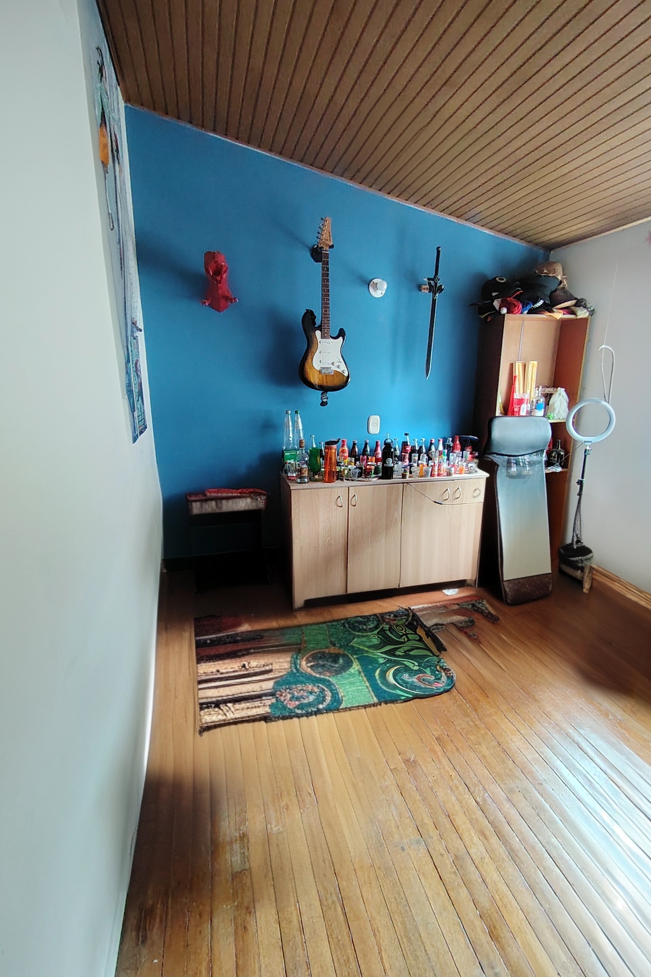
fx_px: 488
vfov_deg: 90.0
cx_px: 328
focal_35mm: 18
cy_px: 497
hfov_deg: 67.4
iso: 368
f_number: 2.2
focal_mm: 1.43
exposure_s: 1/33.3
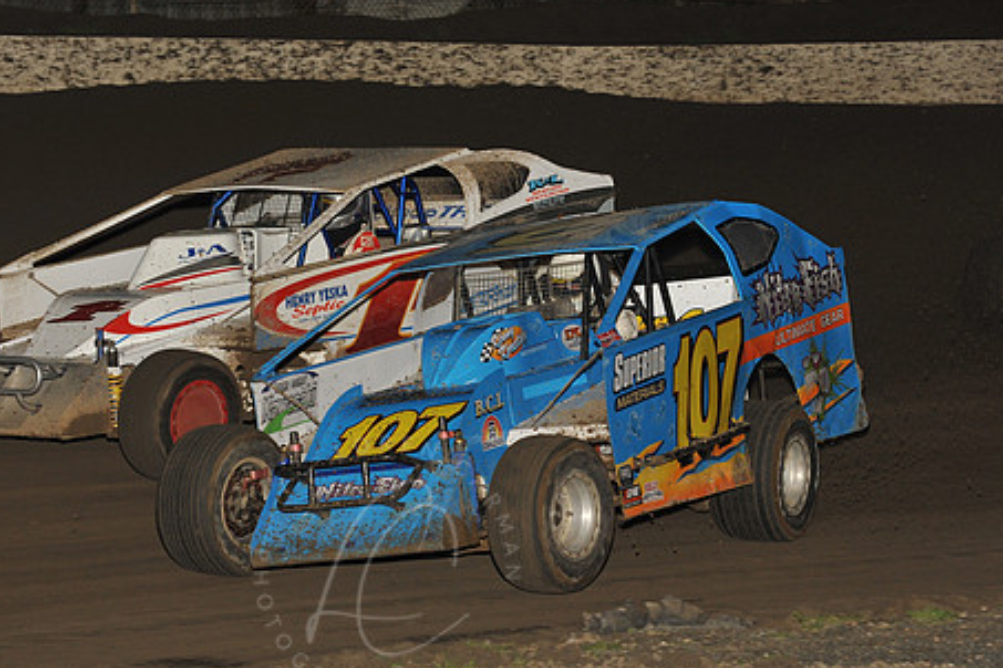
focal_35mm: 160
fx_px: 4457
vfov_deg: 8.6
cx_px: 385
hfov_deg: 12.8
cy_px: 365
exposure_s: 1/320
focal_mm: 125
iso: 1000
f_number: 7.1
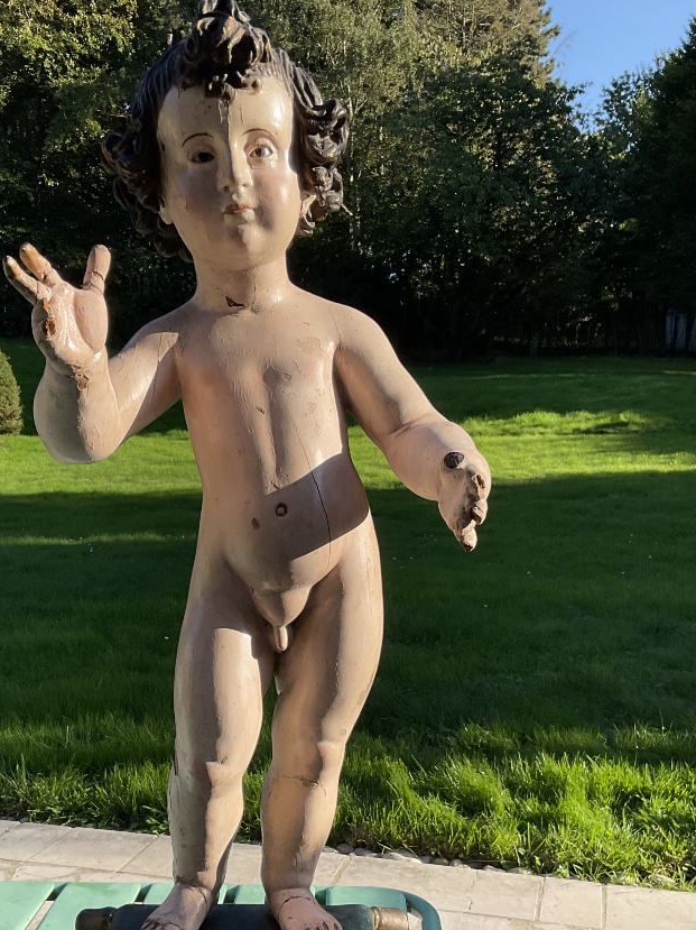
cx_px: 258
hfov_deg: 34.1
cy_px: 581
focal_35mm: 42
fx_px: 1127
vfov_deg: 44.4
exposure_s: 1/1221
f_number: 1.8
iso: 16
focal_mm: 3
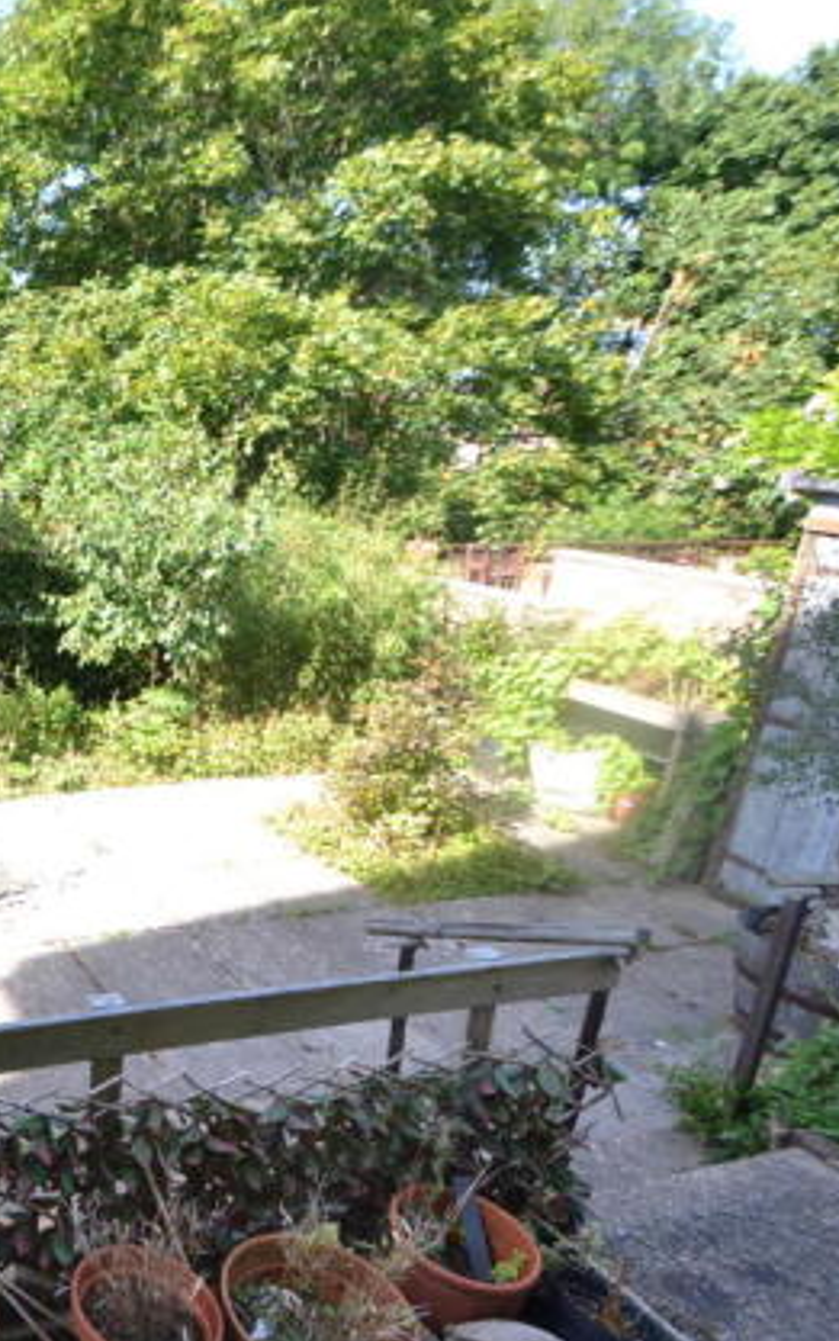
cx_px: -50
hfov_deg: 42.1
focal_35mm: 24
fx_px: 877
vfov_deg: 74.8
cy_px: 661
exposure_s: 1/80
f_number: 5.6
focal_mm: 10
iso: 100
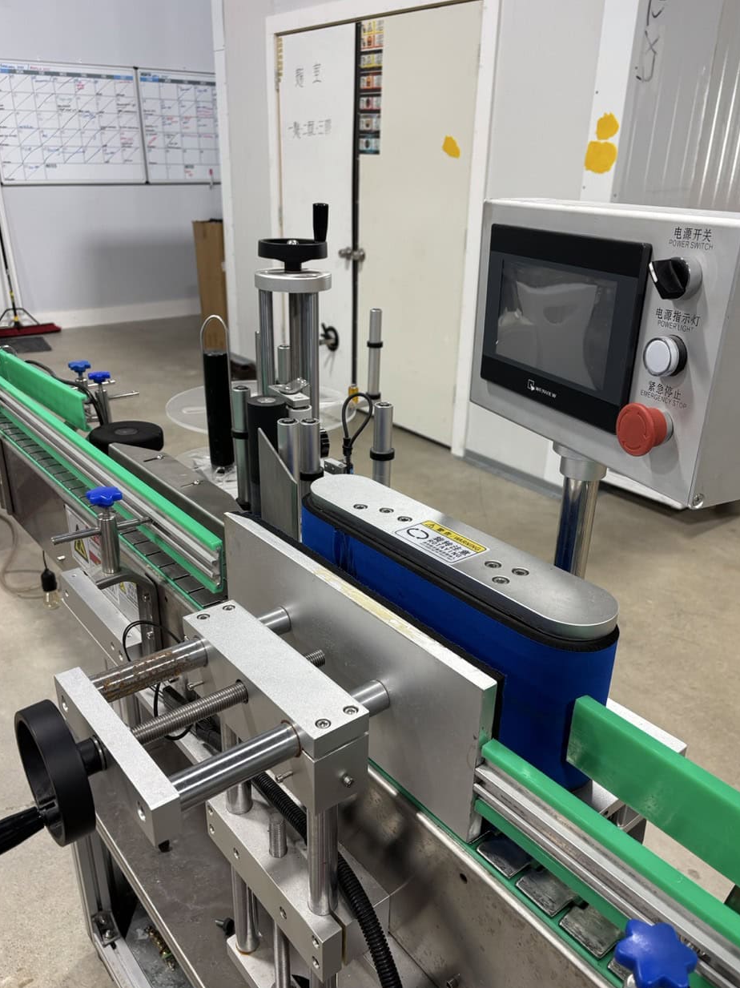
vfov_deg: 65.3
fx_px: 770
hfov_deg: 51.3
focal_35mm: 27
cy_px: 512
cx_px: 376
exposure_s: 1/60
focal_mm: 6
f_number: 1.6
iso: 125
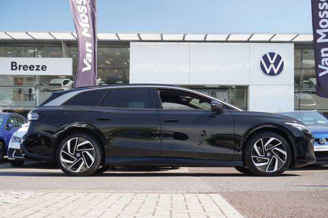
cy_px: 111
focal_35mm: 46
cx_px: 163
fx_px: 419
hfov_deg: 42.8
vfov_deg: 29.2
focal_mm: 30
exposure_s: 1/80
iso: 100
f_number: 5.6
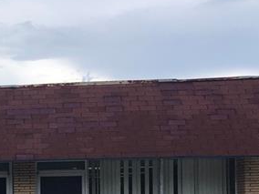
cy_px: 220
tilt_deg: +1.3
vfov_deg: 14.3
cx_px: -92
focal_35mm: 101
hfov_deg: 18.0
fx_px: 756
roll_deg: +1.4
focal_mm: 3.99
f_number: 1.8
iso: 20
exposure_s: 1/1779
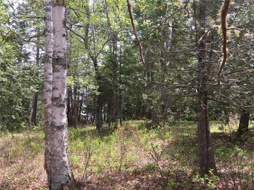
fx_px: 213
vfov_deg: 48.2
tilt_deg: +0.9
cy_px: 95
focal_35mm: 29
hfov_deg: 61.7
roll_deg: -0.9
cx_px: 127
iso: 25
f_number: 2.2
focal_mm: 4.15
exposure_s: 1/386
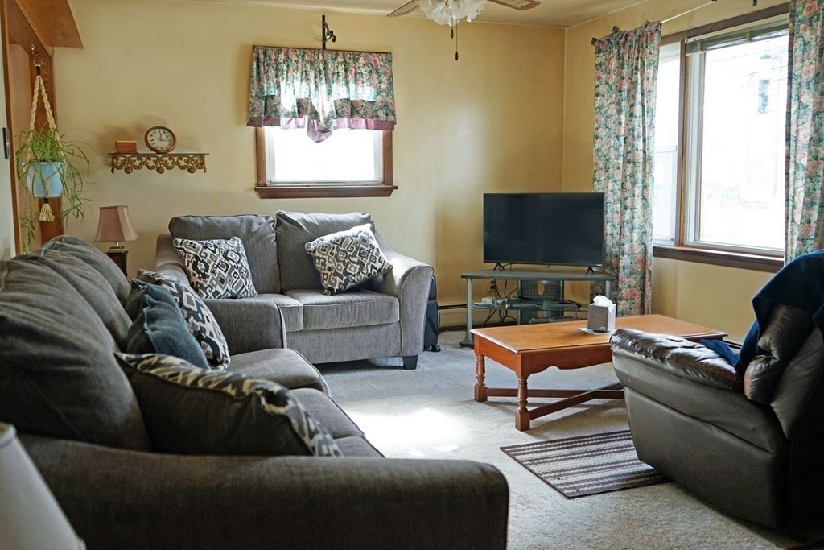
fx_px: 732
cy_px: 275
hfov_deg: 58.7
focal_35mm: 32
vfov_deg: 41.1
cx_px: 412
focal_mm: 32
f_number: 4
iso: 800
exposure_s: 1/160
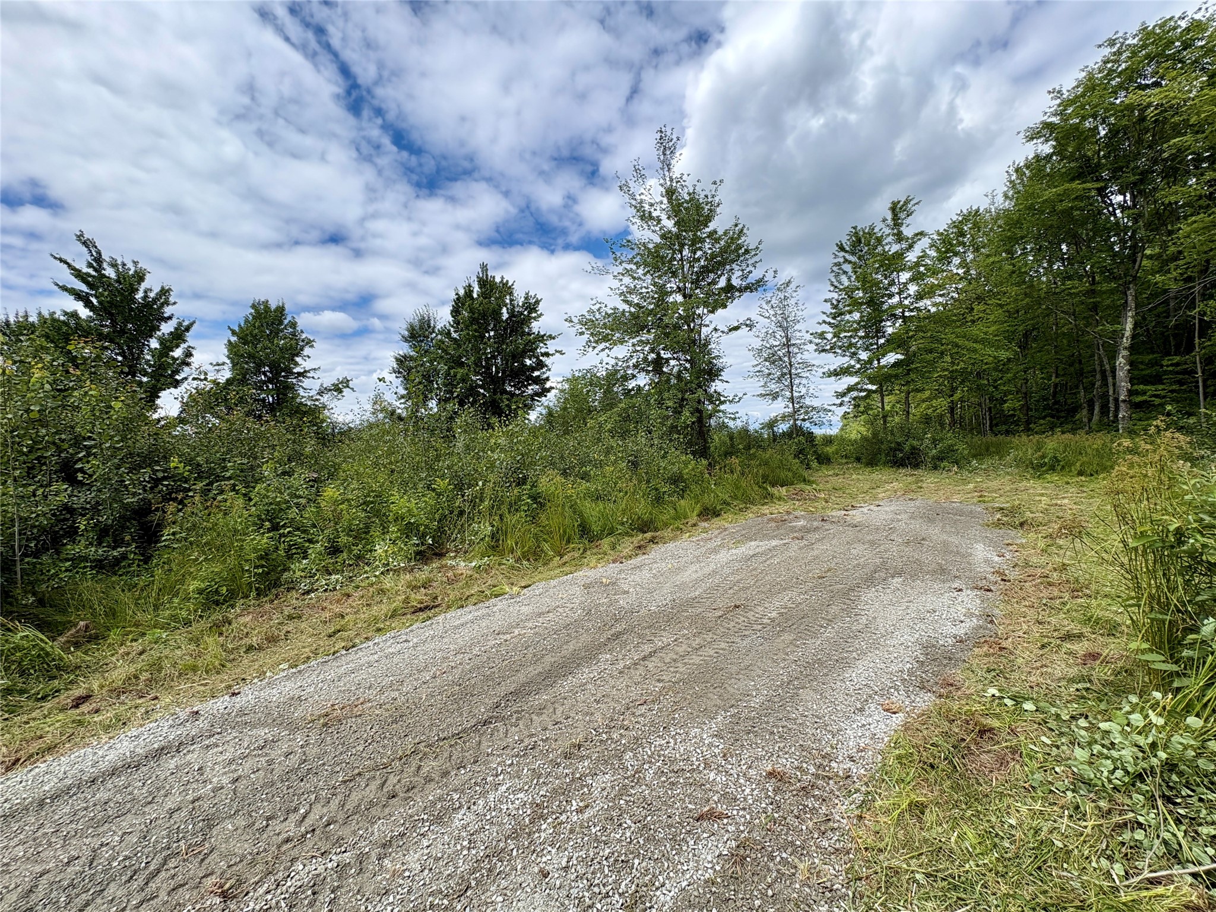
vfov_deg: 85.7
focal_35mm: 14
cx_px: 608
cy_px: 456
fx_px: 492
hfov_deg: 102.1
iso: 50
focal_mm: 2.22
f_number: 2.2
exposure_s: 1/1927
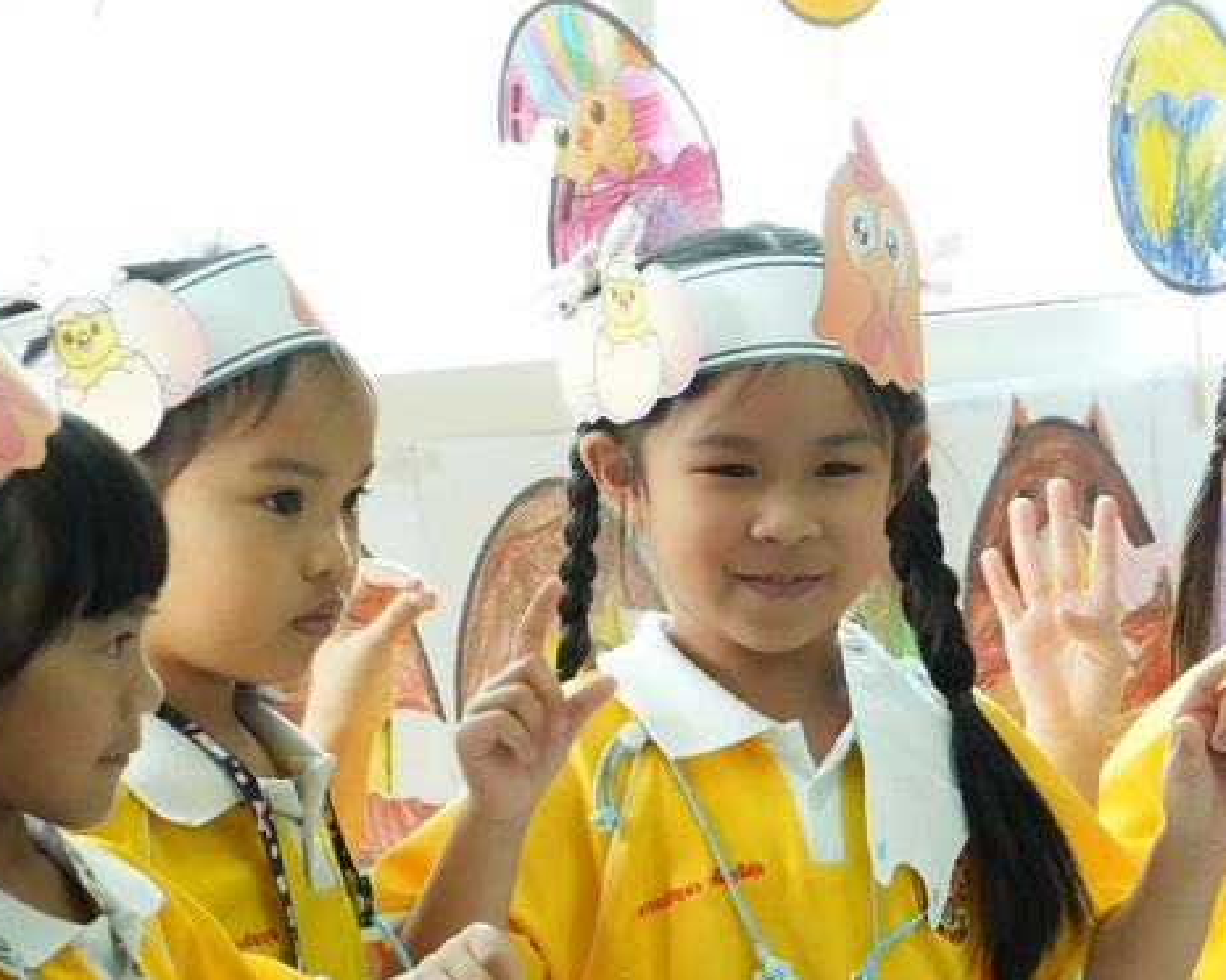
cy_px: 877
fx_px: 12233
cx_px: 1106
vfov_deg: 4.6
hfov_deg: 5.7
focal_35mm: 337
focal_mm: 99
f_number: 5.6
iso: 2500
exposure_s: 1/125
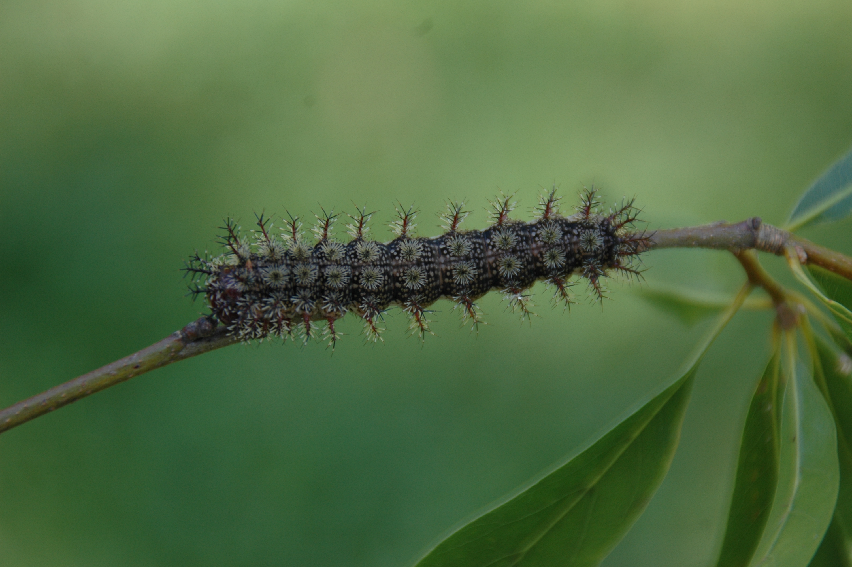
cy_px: 284
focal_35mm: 225
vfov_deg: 6.1
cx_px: 426
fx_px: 5320
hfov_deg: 9.2
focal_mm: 150
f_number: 6.3
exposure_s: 1/125
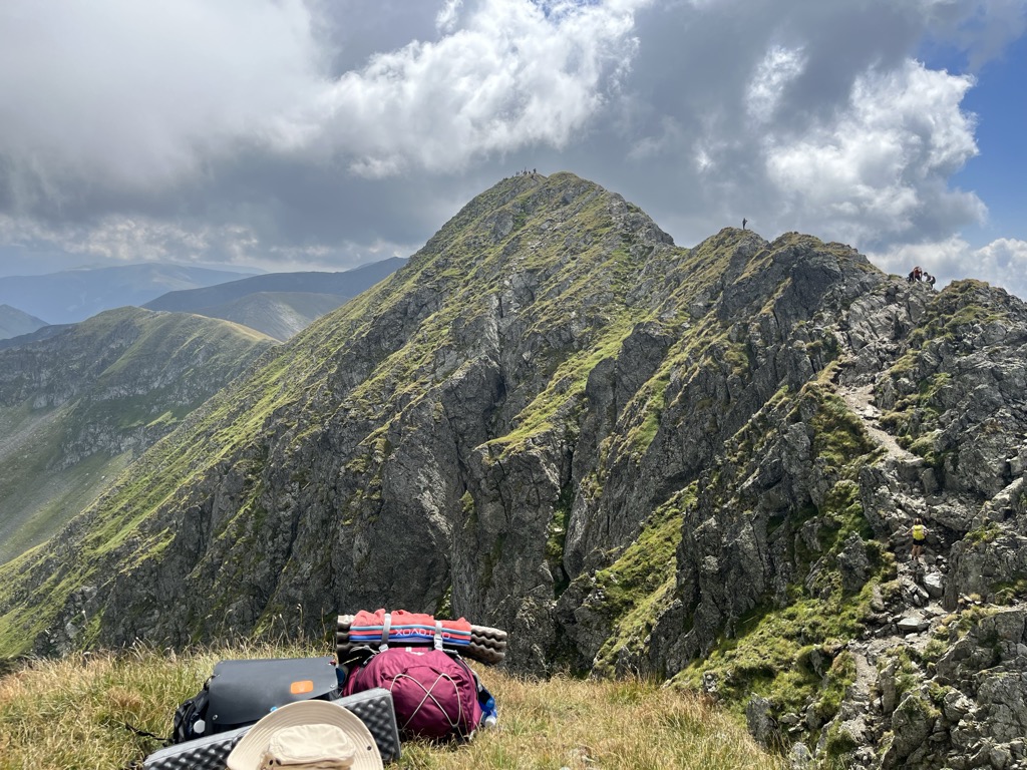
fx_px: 771
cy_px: 385
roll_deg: -3.2
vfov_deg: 53.1
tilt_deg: -9.4
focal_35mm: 26
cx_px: 514
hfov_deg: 67.3
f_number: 1.6
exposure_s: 1/4149
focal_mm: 5.1
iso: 50
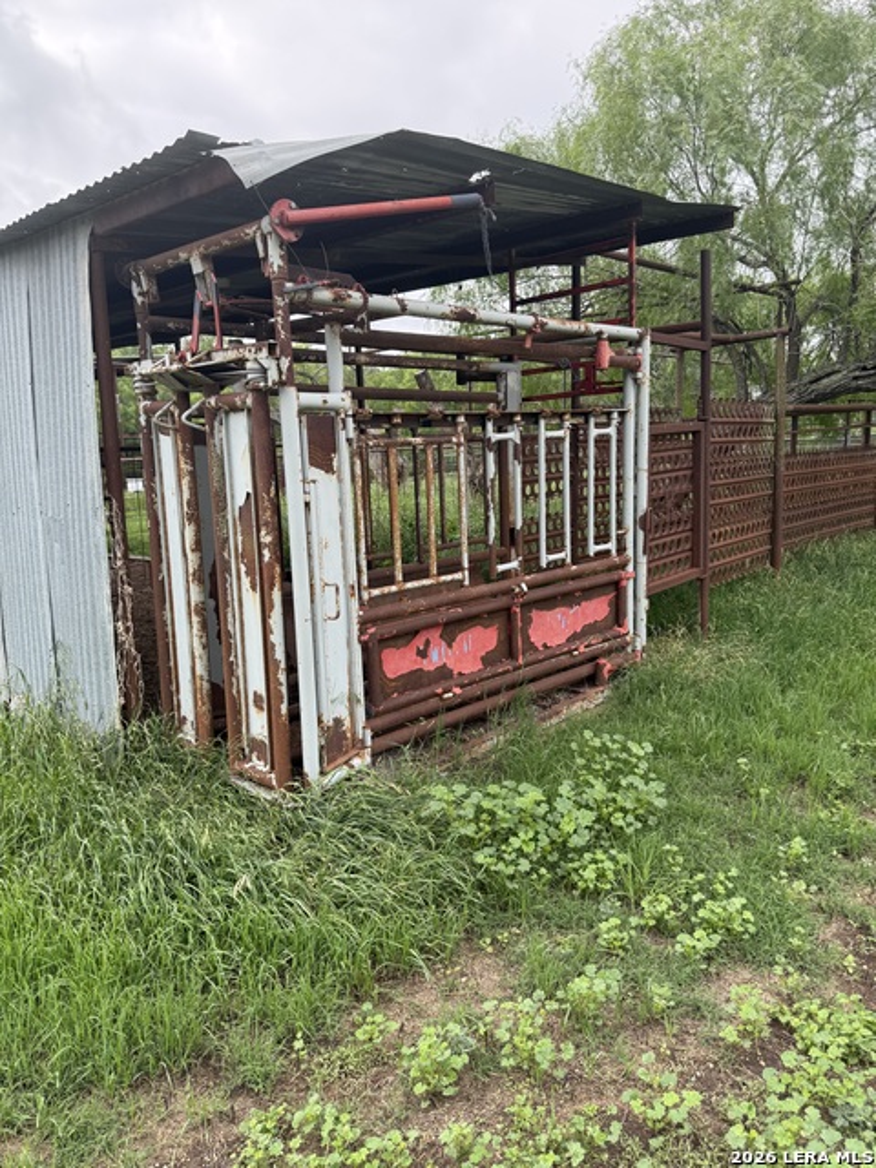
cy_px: 584
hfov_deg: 56.8
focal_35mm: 24
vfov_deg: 71.6
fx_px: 810
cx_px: 438
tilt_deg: -7.1
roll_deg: +0.4
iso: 100
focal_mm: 6.76
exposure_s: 1/878
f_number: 1.78
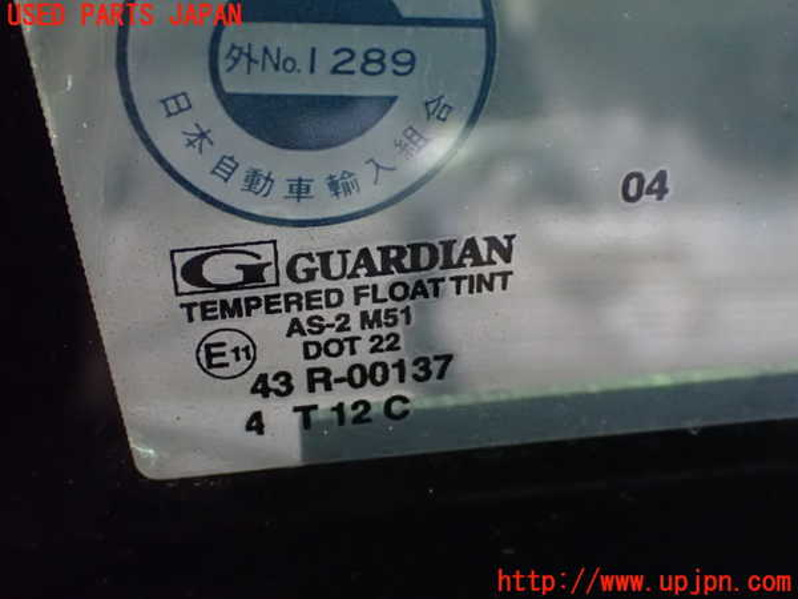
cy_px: 300
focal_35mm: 62
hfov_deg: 31.2
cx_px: 399
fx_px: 1429
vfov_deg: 23.7
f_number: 3.6
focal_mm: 11.09
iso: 1600
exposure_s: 1/40
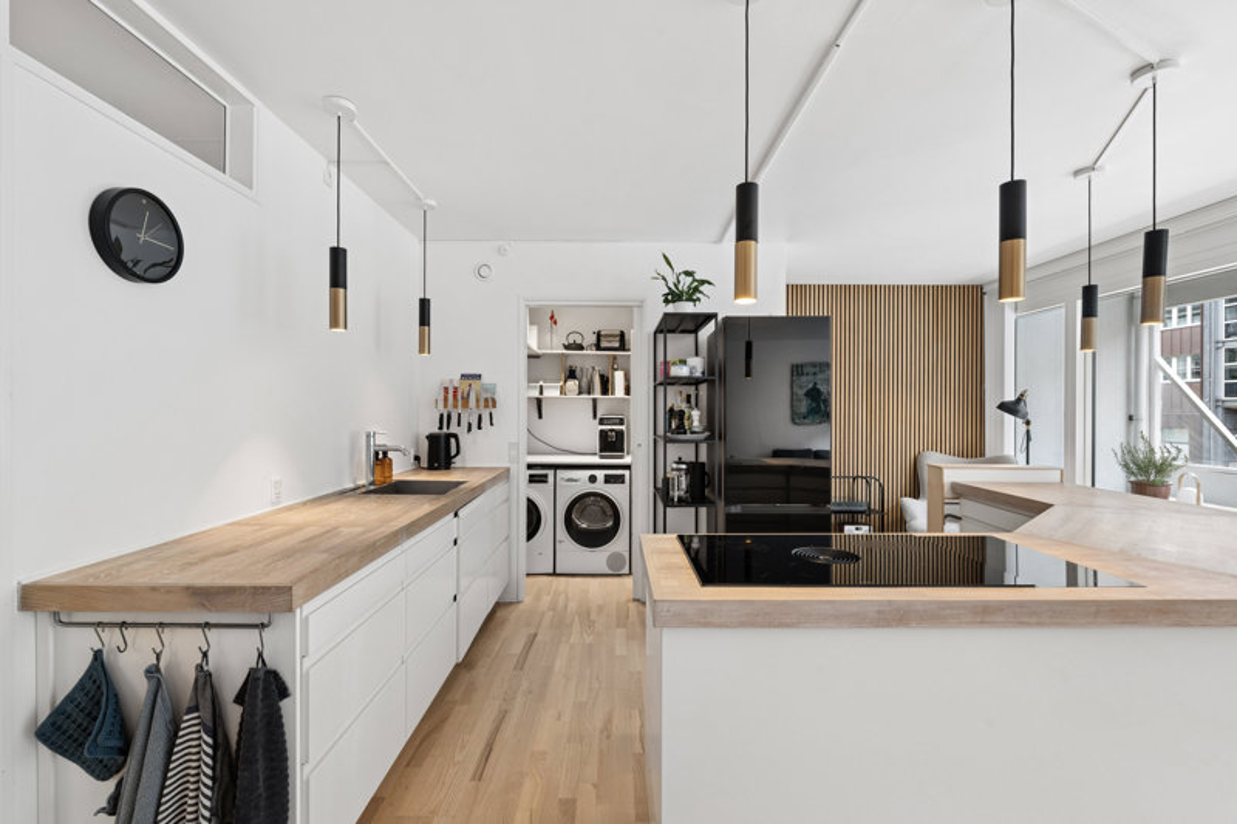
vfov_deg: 73.7
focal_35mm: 16
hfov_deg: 96.7
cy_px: 412
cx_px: 618
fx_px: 550
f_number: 11
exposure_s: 1/2
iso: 125
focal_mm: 16
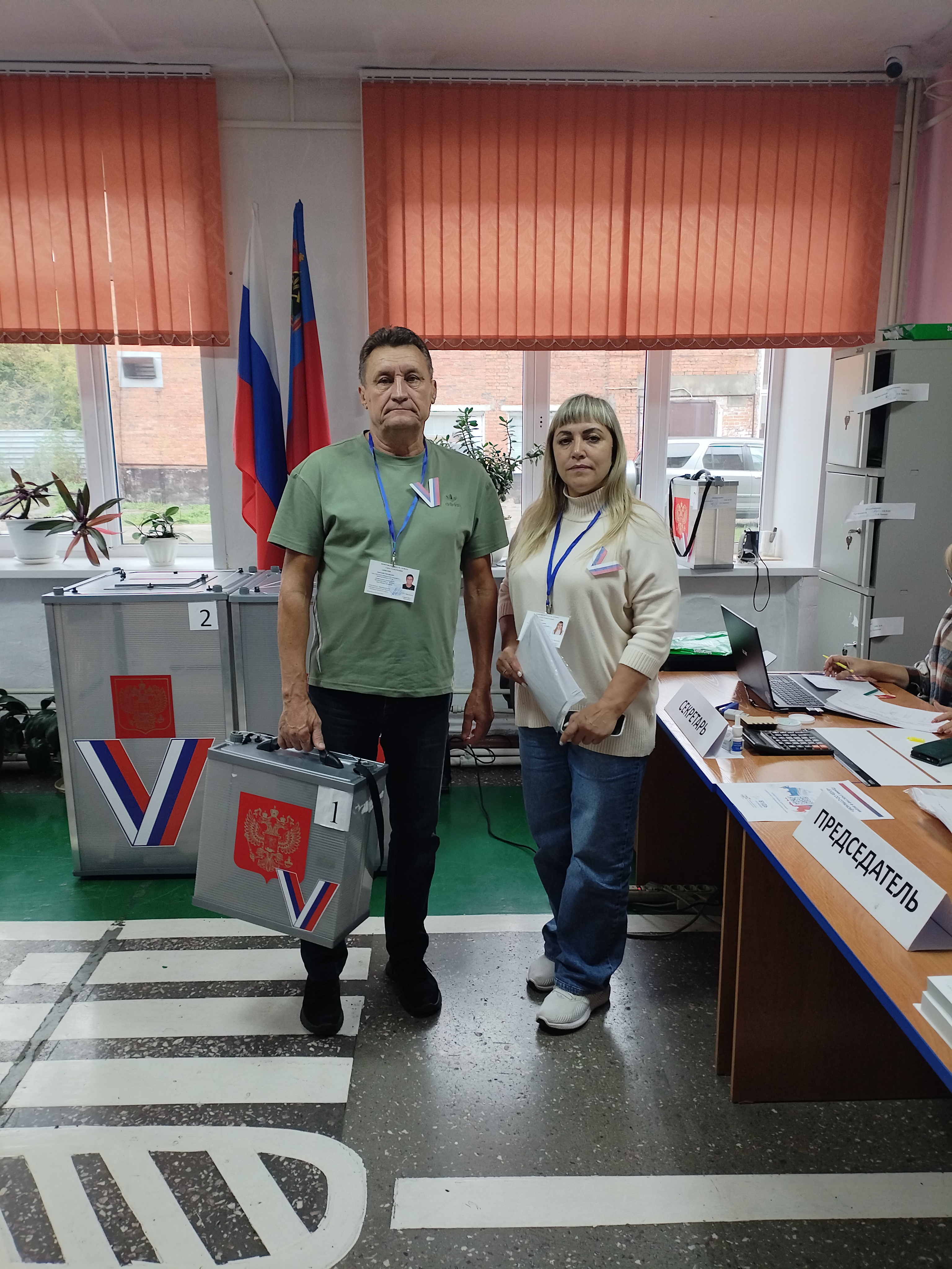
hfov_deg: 53.1
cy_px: 634
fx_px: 953
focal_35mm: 26
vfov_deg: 67.3
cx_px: 476
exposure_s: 1/50
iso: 126
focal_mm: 4.25
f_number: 1.8
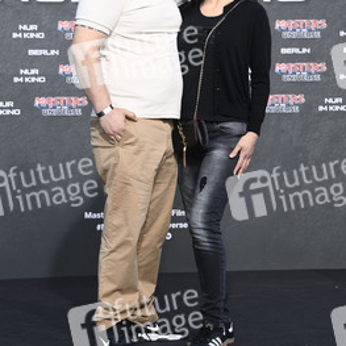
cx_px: 174
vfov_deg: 14.6
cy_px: 124
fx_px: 1346
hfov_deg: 14.7
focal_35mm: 119
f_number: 6.3
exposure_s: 1/250
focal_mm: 92
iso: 250
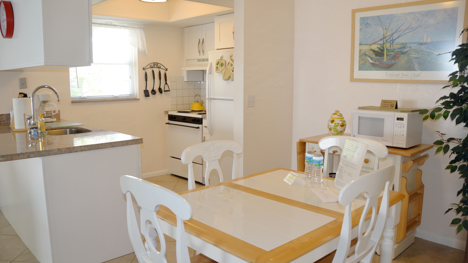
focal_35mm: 29
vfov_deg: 40.2
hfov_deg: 66.1
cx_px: 230
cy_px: 132
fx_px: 360
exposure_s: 1/80
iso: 400
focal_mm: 18
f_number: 3.5
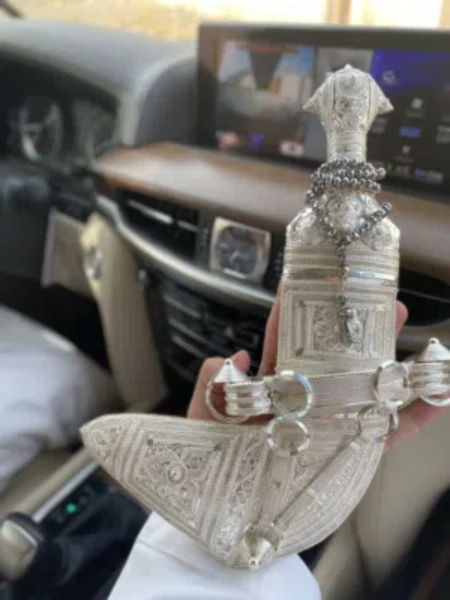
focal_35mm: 26
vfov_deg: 67.3
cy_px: 300
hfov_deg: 53.1
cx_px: 225
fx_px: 451
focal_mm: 4.25
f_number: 1.8
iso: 32
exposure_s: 1/121
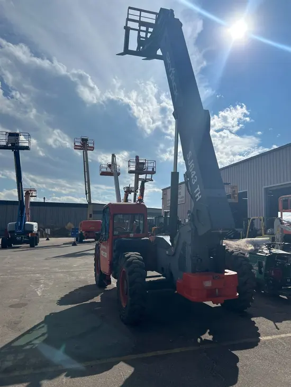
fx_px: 291
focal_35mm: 26
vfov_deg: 67.3
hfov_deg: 53.1
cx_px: 146
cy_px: 194
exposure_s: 1/16393
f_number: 1.5
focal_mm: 5.7
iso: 50
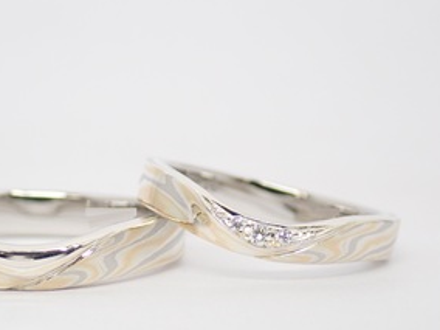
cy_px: 225
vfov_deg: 12.1
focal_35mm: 122
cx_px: 143
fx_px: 1551
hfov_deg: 16.1
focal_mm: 13.65
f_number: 4.1
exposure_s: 1/100
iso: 200
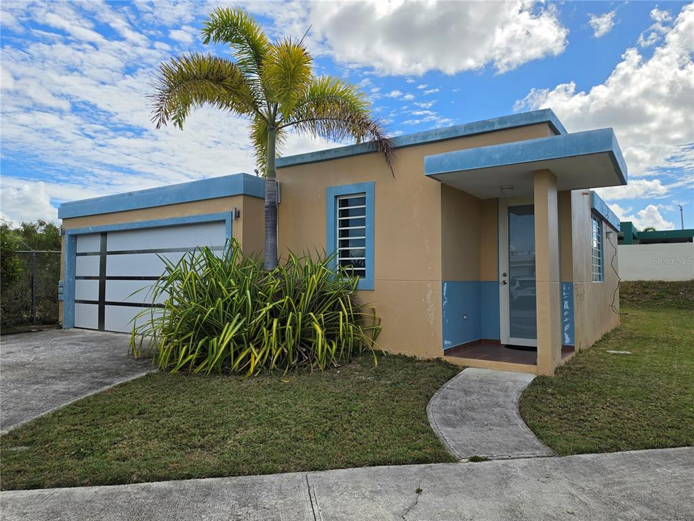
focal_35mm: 23
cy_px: 260
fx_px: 461
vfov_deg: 58.9
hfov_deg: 73.9
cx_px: 347
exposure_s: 1/7939
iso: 40
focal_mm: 6.5
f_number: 1.4
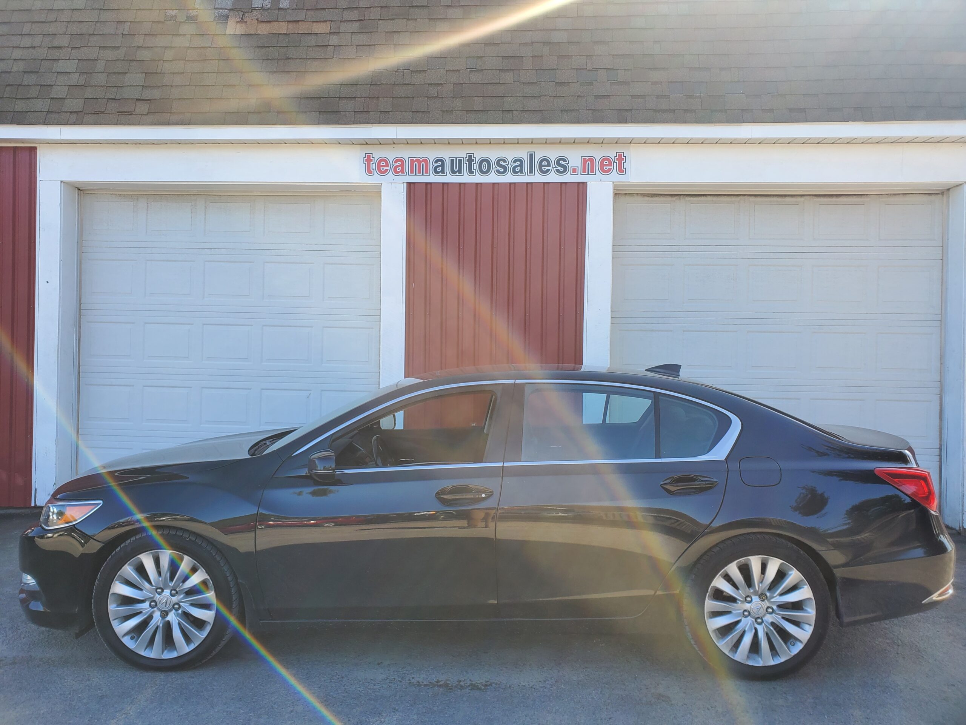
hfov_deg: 67.3
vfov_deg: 53.1
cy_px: 362
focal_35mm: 26
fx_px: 726
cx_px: 483
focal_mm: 4.3
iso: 50
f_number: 2.4
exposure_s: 1/311
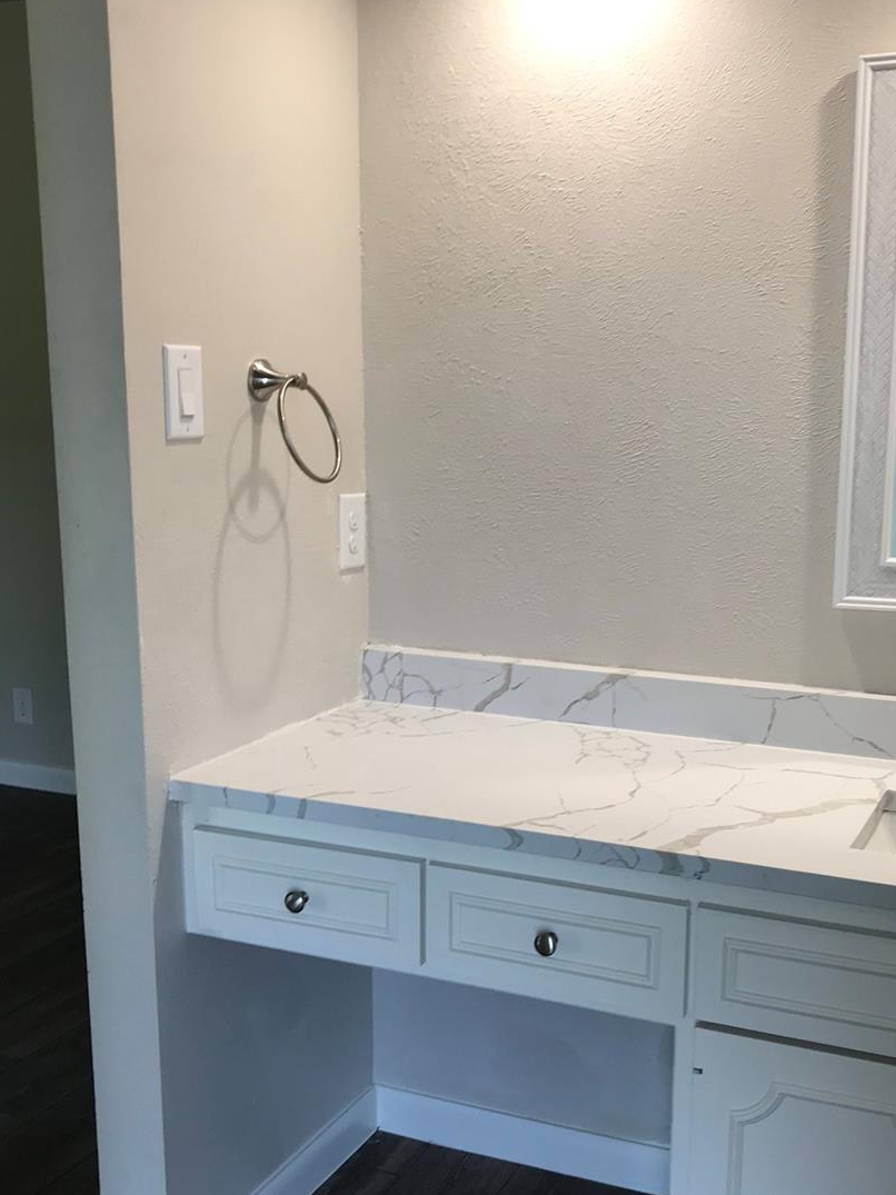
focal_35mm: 40
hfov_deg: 35.8
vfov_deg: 46.6
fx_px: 1381
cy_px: 700
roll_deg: -0.2
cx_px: 536
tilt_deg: -12.7
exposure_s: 1/42
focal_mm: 3.99
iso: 20
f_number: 1.8
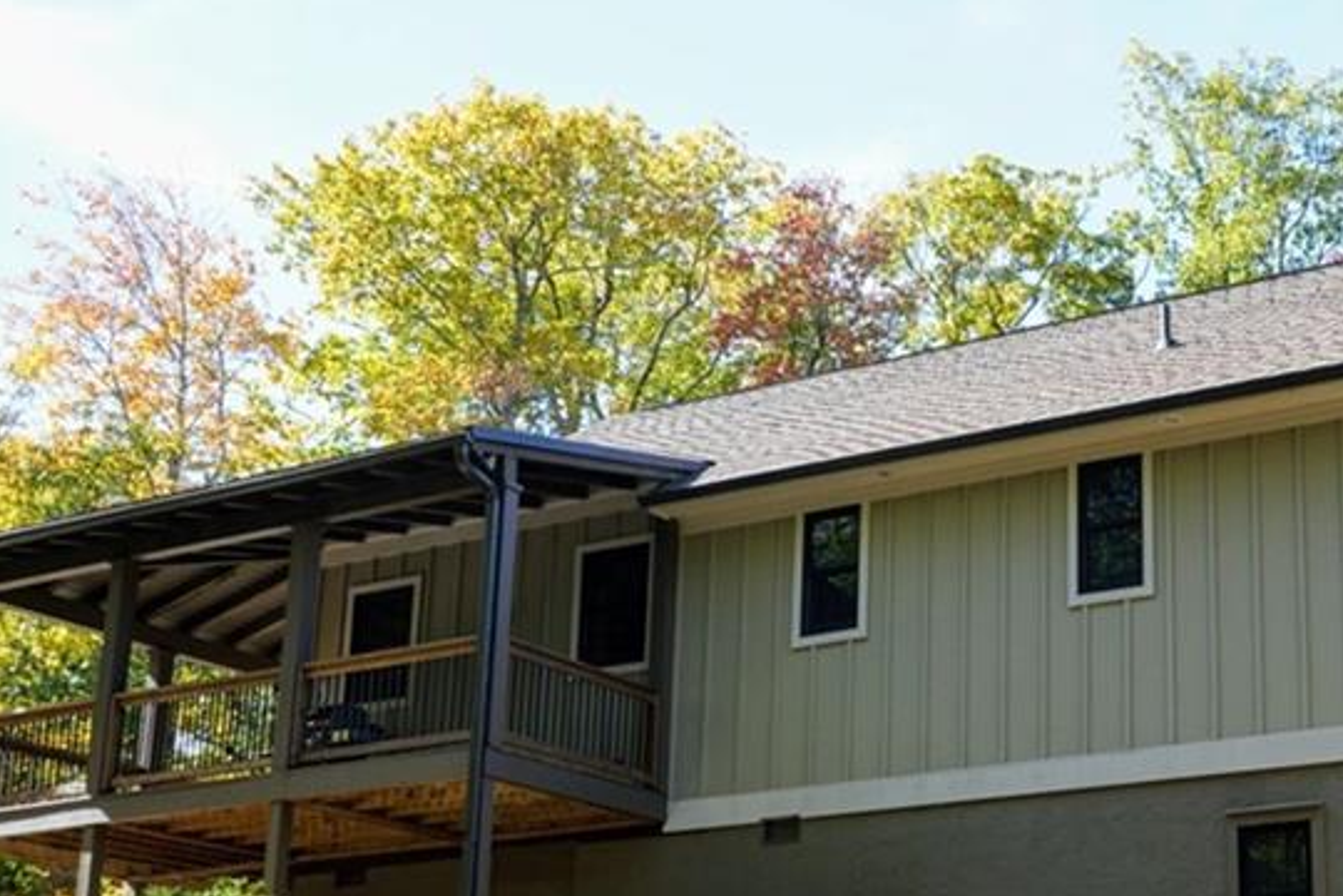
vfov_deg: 24.2
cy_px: 716
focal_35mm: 55
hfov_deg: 34.7
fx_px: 2052
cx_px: 1147
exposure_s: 1/125
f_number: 4.5
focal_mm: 29
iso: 100
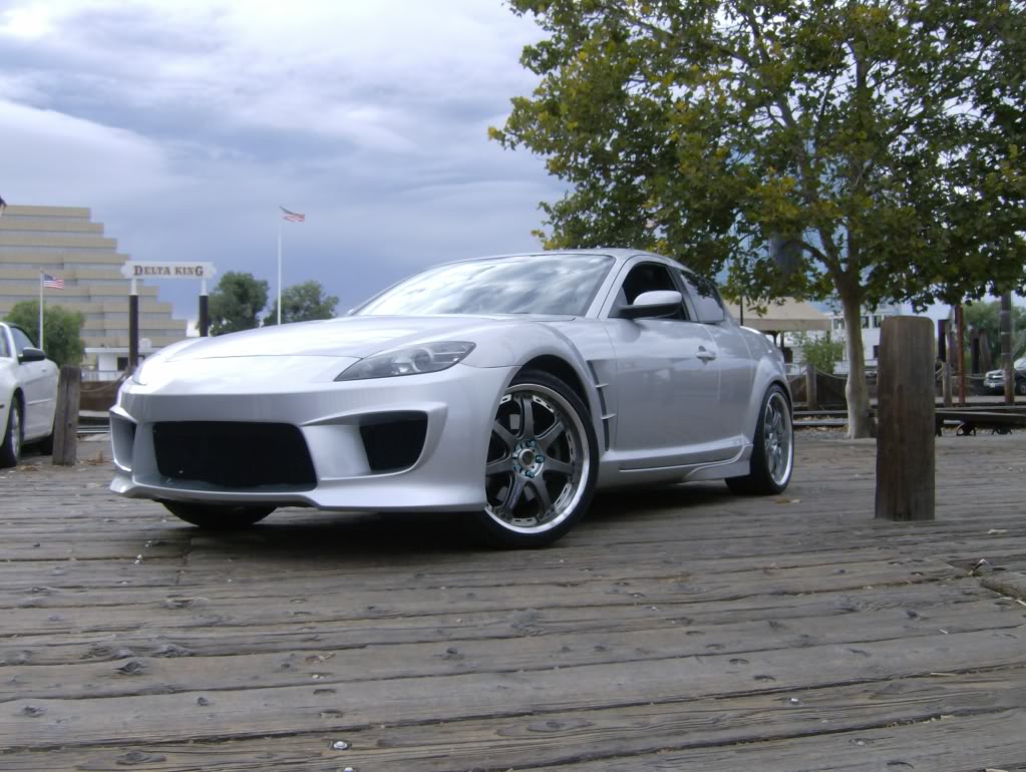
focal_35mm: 36
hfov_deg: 51.3
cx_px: 513
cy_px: 386
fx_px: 1068
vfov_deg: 39.7
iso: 100
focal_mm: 6
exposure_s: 1/267
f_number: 4.7
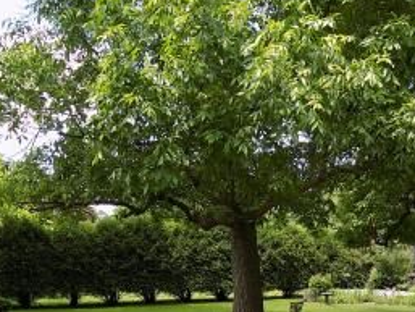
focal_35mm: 52
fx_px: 624
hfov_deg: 36.8
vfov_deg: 26.6
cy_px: 312
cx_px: 199
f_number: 3.1
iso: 80
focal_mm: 4
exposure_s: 1/200
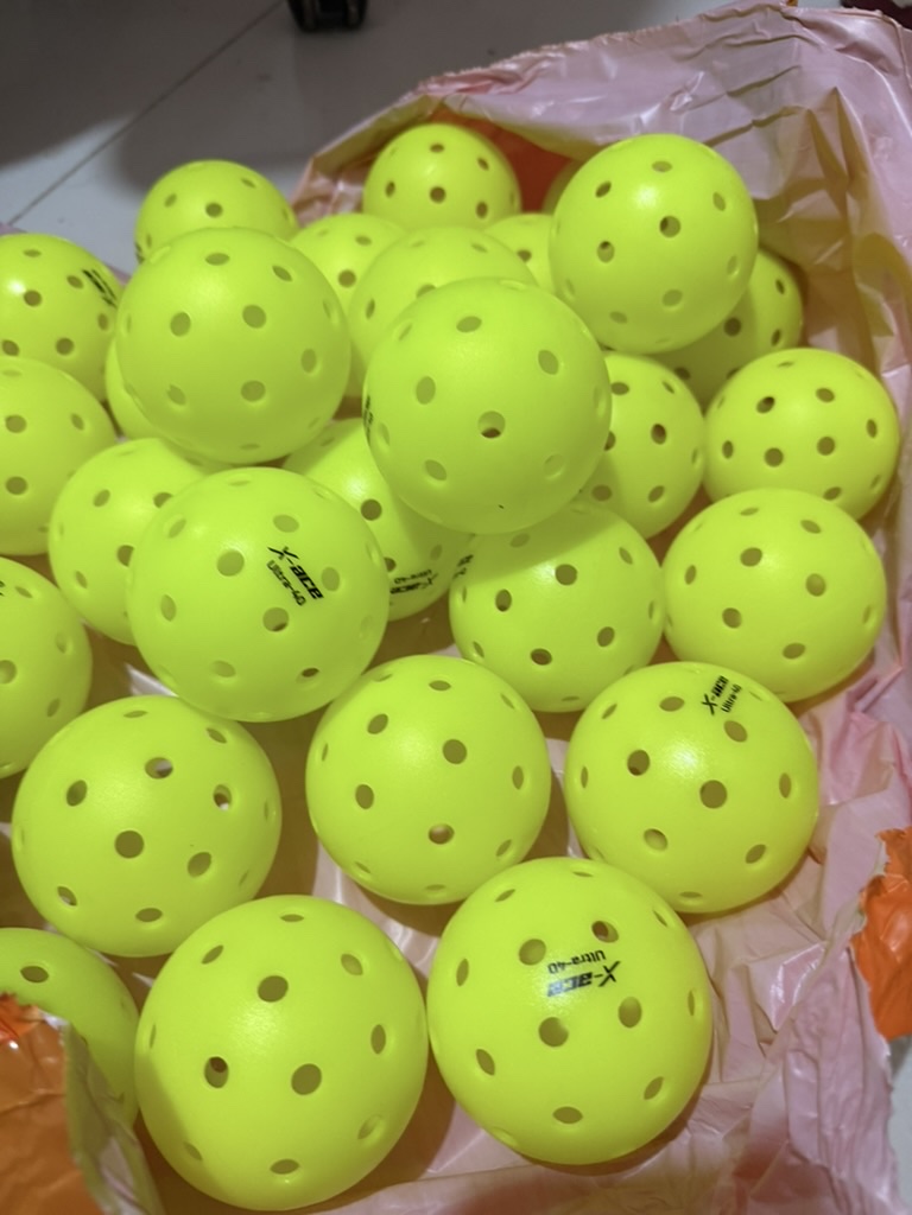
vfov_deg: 71.6
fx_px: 843
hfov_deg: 56.8
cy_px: 608
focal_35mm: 24
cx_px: 456
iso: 320
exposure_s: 1/60
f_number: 1.78
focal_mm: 6.76
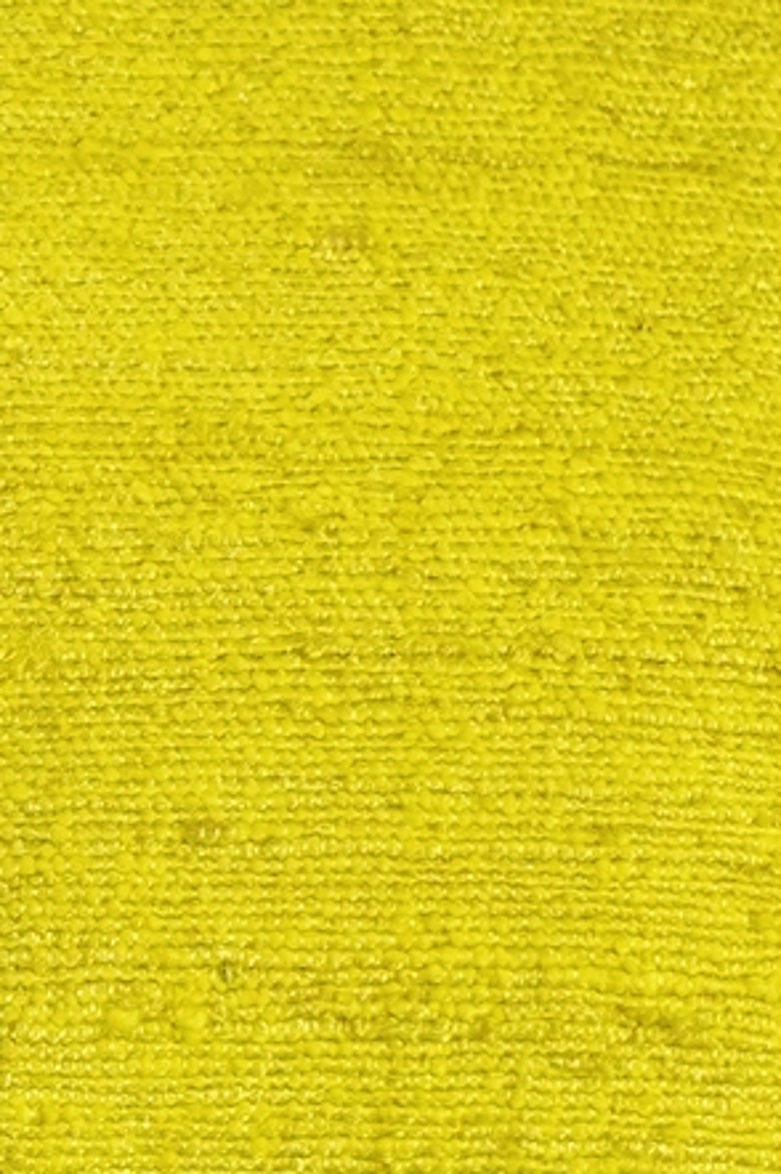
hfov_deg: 4.3
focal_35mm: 313
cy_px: 1325
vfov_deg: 6.6
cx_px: -1009
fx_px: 10201
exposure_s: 1/30
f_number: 8
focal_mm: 32
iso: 320
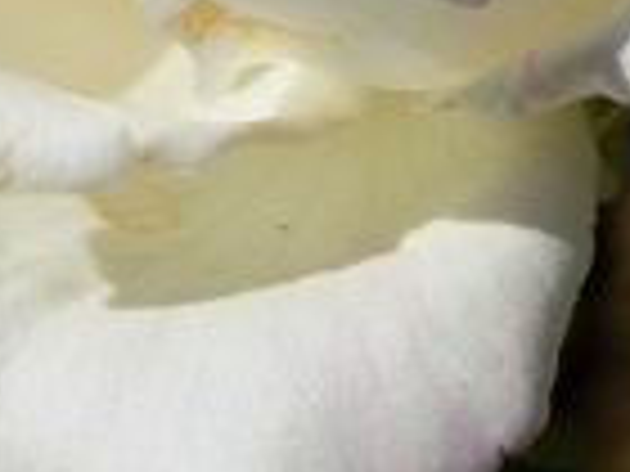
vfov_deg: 1.0
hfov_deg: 1.3
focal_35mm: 1535
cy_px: -292
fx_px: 27937
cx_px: 396
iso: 80
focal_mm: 79.5
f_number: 5.9
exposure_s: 1/640
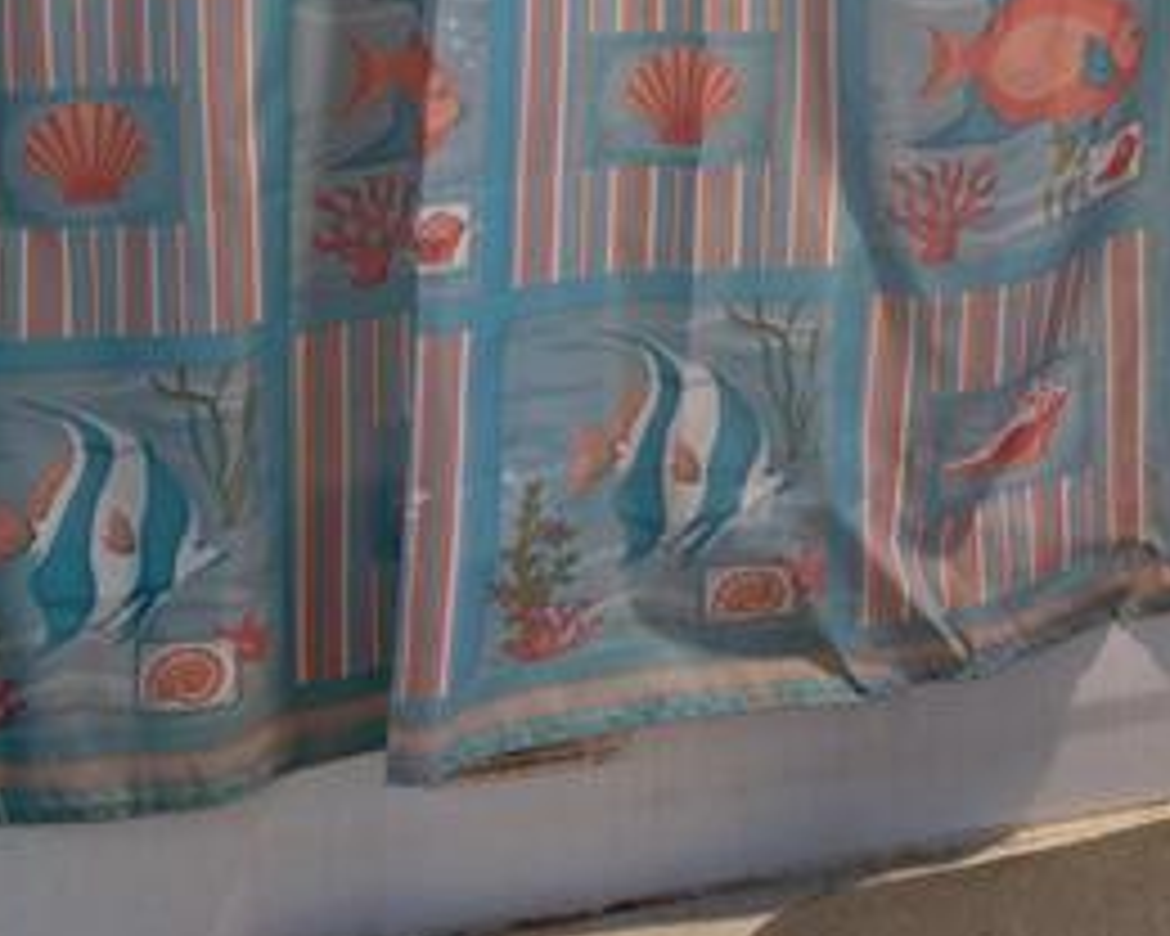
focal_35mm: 111
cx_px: 1755
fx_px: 3844
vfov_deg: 13.3
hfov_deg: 15.9
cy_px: -376
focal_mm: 30
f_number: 9
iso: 320
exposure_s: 1.6
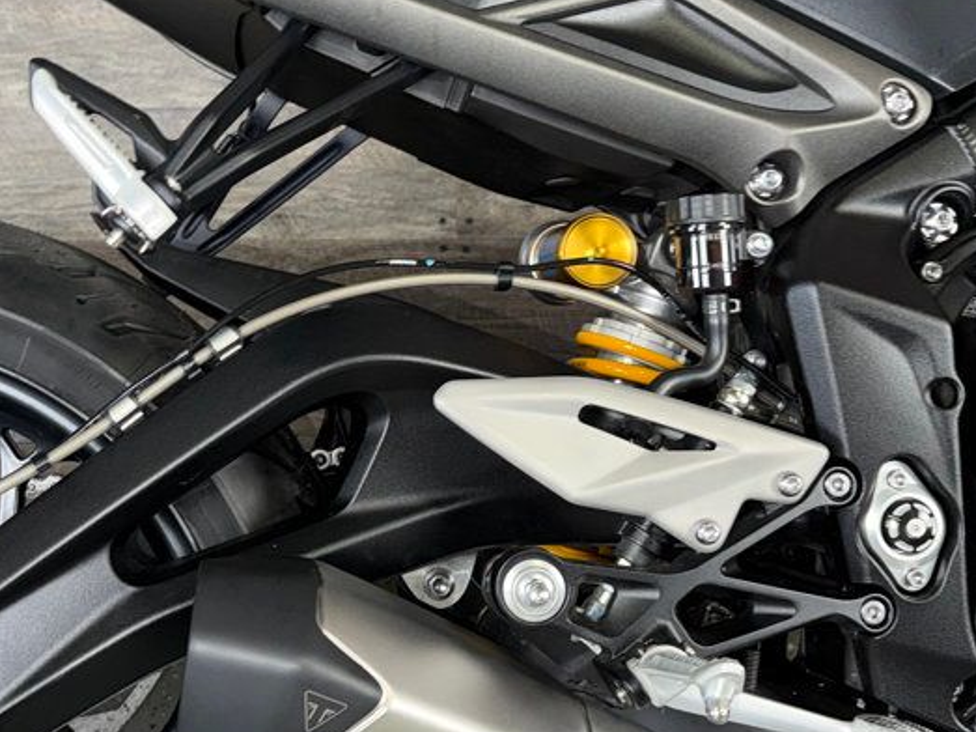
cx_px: 284
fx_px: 1325
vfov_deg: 30.8
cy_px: 306
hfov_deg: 39.7
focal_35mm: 47
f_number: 1.78
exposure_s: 1/20
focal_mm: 6.76
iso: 80
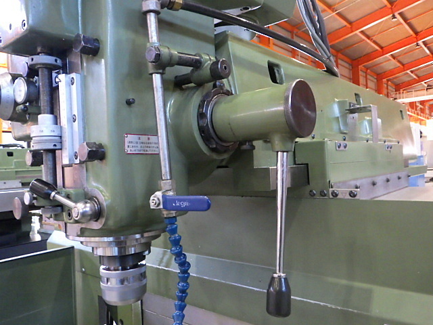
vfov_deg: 49.7
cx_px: 216
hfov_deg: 63.4
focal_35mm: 28
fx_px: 350
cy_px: 162
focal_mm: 5
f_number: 3.5
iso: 1600
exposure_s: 1/40
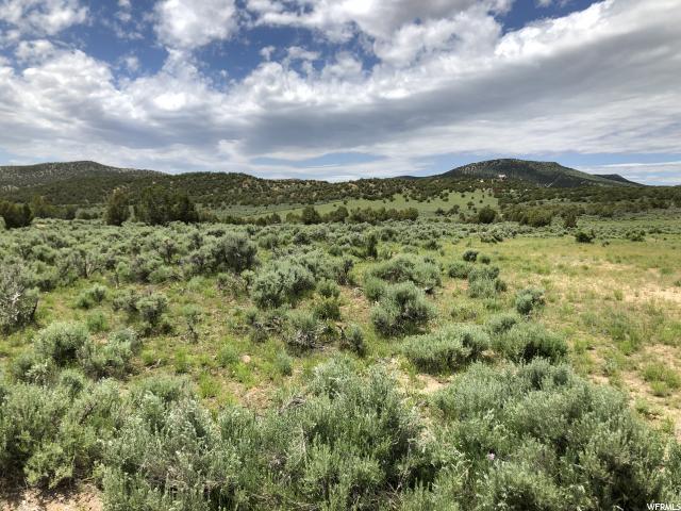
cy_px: 256
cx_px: 340
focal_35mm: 28
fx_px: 551
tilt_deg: -6.3
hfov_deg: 63.4
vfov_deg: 49.7
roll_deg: -1.1
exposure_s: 1/1845
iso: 20
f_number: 1.8
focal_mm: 3.99
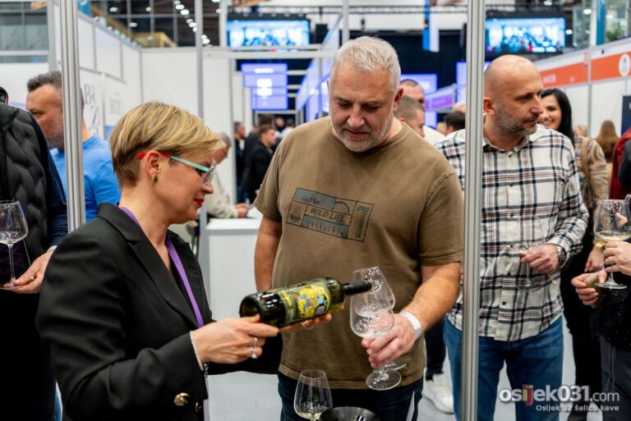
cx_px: 296
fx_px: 689
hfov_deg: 49.2
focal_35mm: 39
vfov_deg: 34.0
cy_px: 210
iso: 640
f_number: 2.8
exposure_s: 1/100
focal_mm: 37
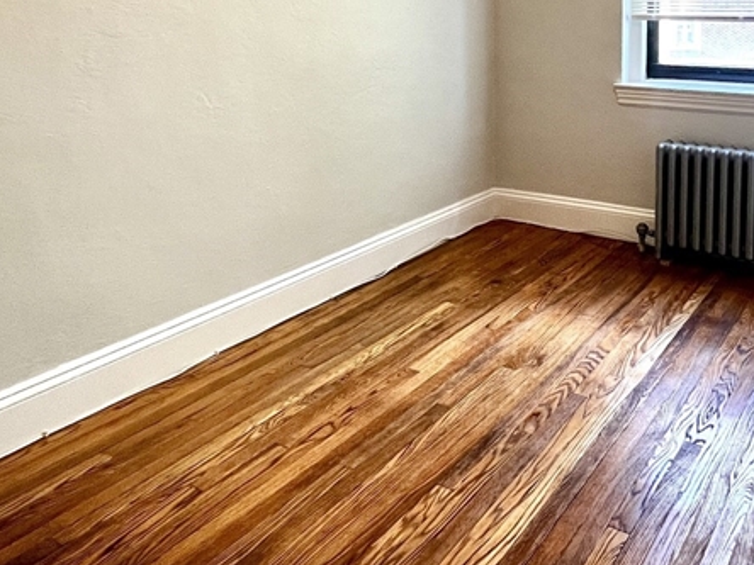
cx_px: 577
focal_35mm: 30
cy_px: 78
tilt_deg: -5.7
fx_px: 653
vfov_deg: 43.5
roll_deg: +0.2
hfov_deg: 56.6
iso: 250
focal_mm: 1.57
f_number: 1.8
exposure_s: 1/120
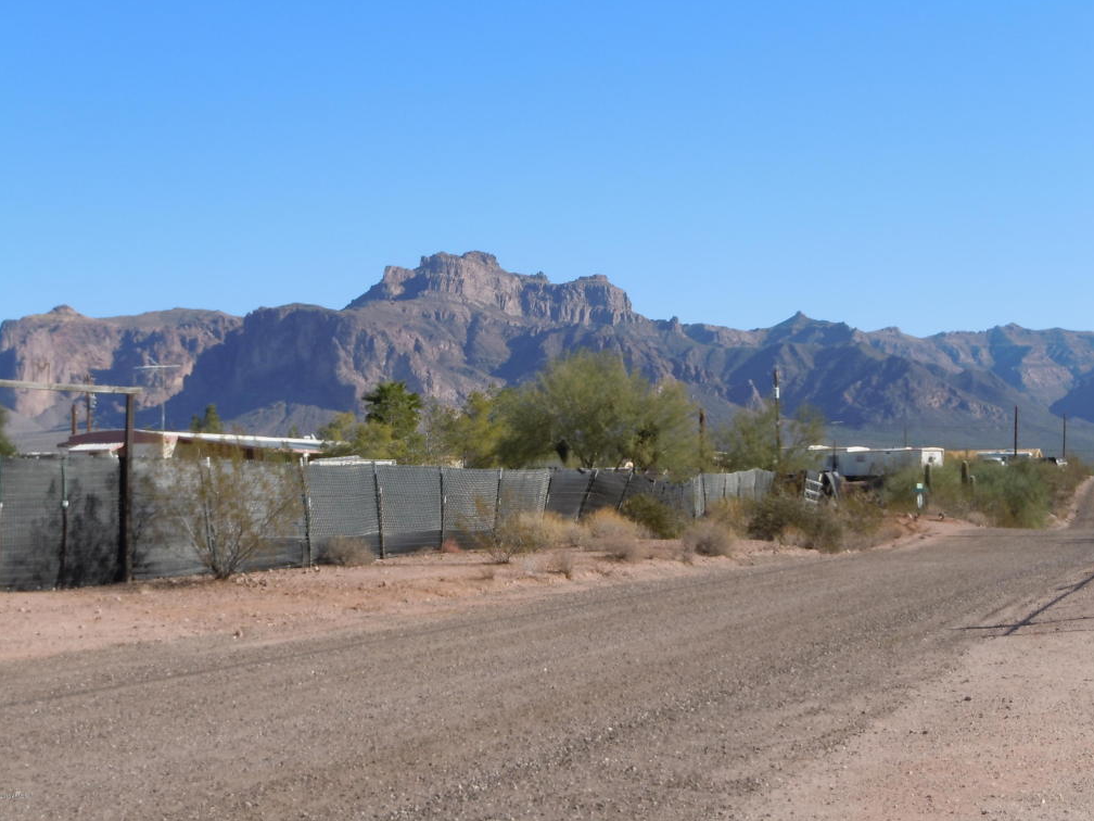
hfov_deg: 30.3
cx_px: 554
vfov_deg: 22.9
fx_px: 2023
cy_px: 405
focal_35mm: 64
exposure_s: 1/500
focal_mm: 11.2
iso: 100
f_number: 5
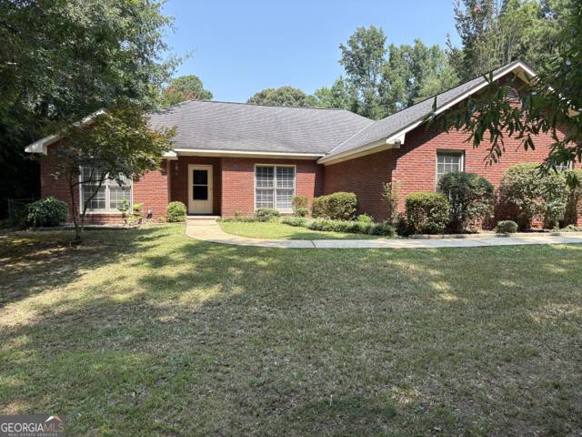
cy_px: 218
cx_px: 291
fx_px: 437
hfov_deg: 67.3
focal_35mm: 26
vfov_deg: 53.1
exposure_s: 1/1016
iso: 50
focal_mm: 5.96
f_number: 1.6
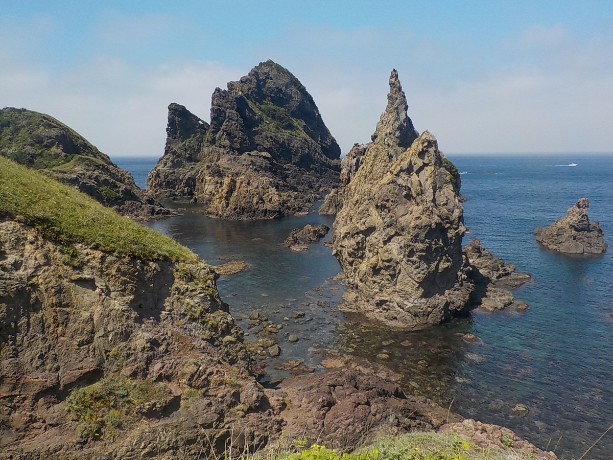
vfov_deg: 46.8
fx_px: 531
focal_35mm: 30
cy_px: 230
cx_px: 306
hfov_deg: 60.0
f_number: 3.3
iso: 125
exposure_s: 1/1250
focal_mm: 4.1
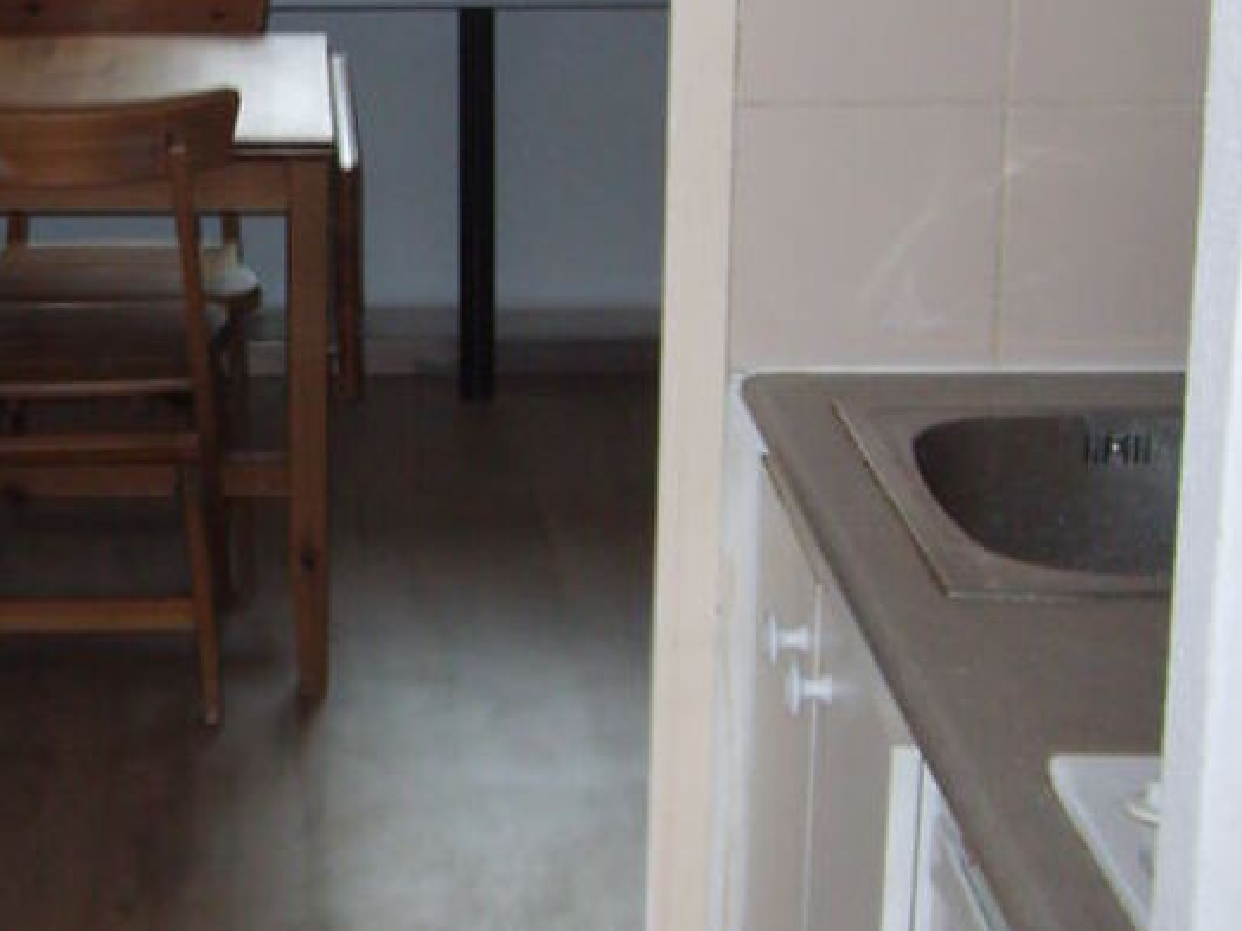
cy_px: 231
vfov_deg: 16.5
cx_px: 121
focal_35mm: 89
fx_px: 3193
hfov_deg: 21.5
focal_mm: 5.8
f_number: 2.8
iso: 100
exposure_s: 1/45
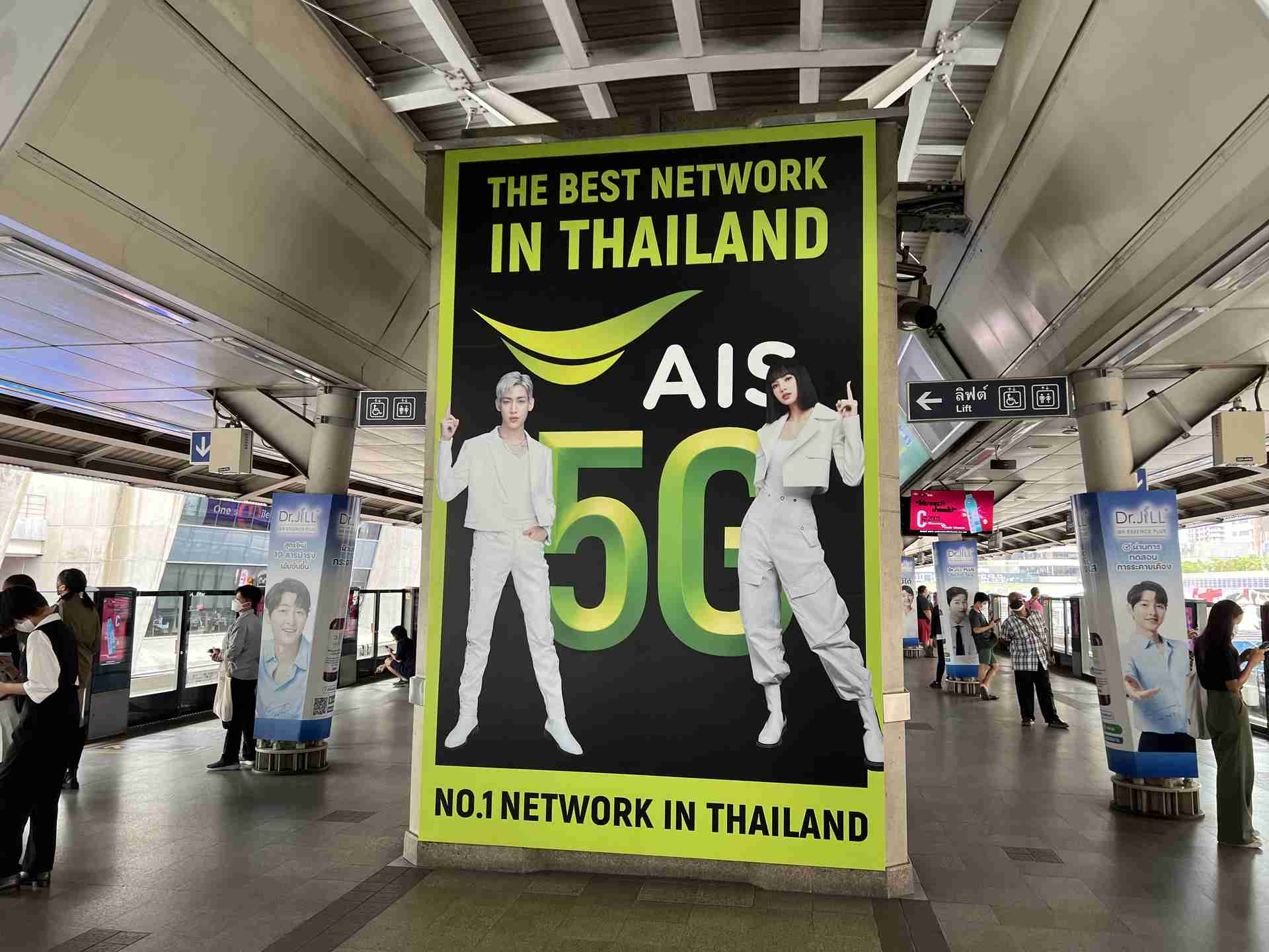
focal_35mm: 26
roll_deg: -0.7
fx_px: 953
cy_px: 476
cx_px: 634
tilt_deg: +6.2
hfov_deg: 67.3
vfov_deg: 53.1
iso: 64
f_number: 1.5
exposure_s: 1/100
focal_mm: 5.7
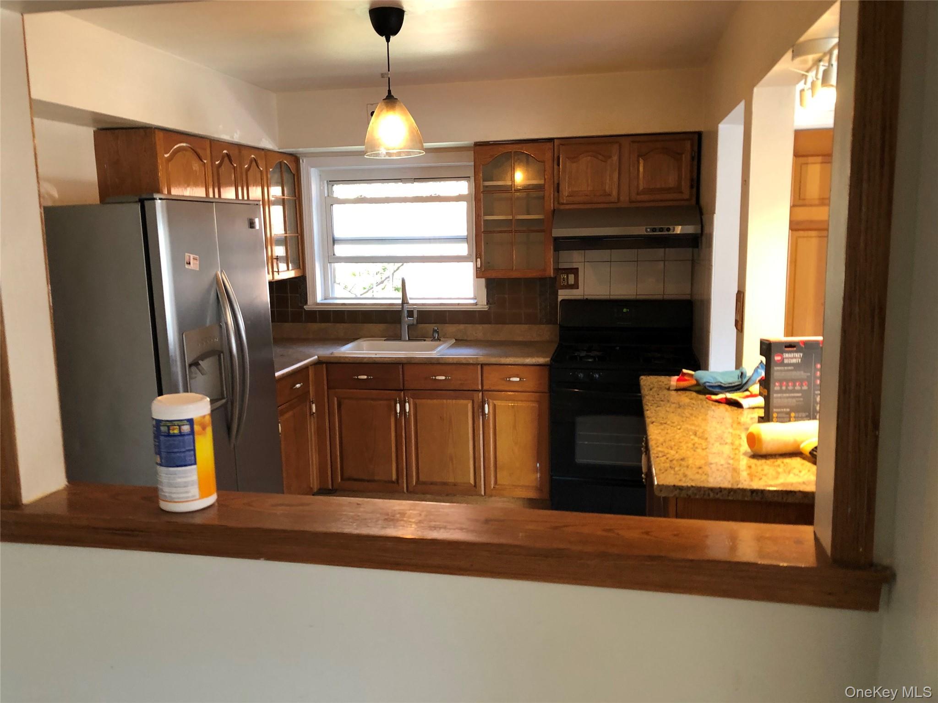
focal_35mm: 28
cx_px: 469
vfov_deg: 49.7
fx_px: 759
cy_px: 352
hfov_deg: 63.4
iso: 40
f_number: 1.8
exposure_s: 1/15
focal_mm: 3.99
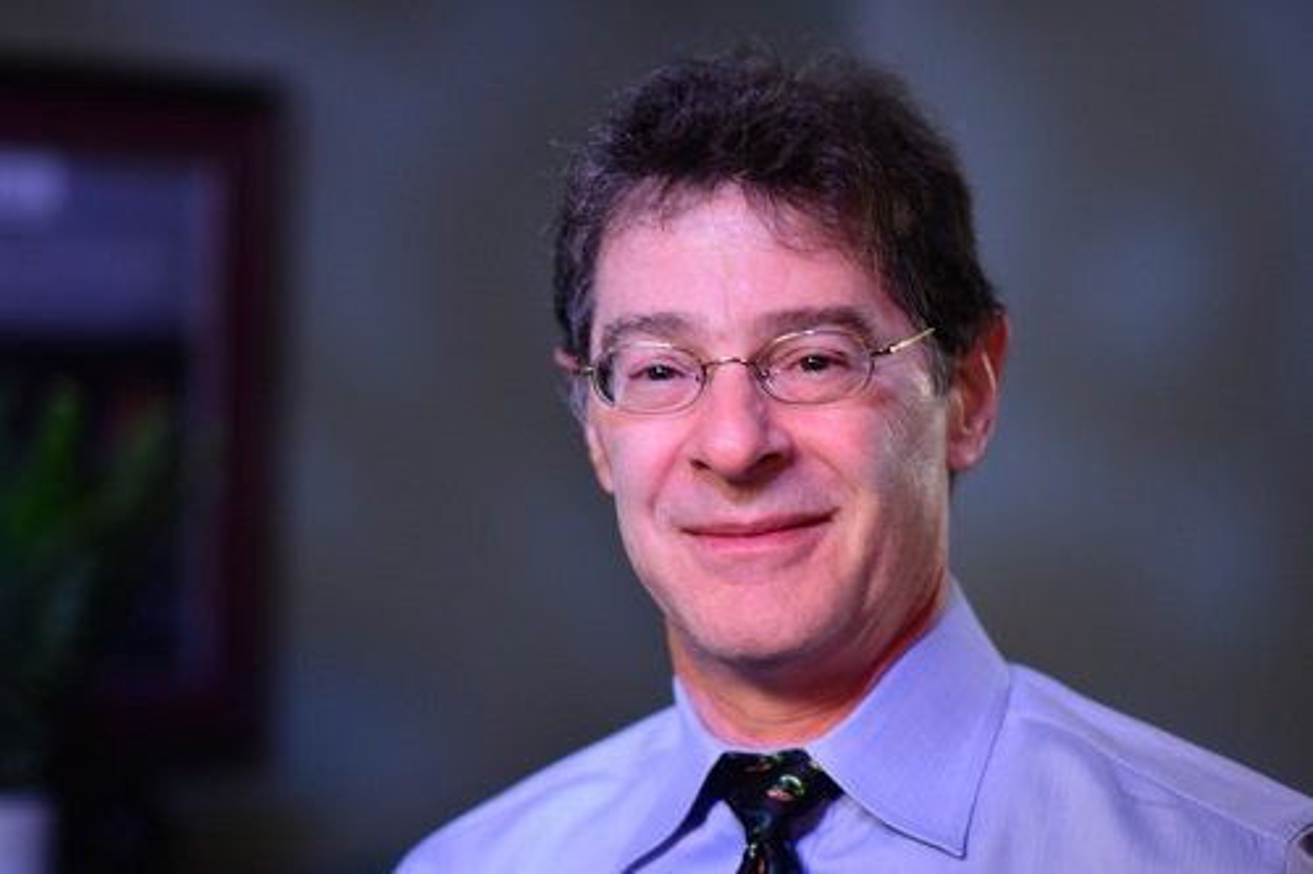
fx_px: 4648
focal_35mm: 128
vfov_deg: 10.7
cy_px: 437
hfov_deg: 16.1
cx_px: 656
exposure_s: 1/100
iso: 800
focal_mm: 85
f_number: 1.8
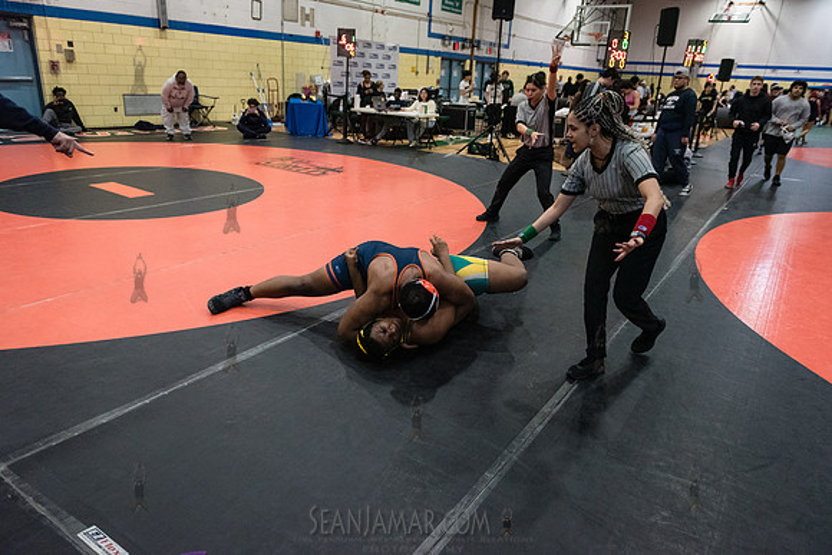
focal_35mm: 24
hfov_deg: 73.7
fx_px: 555
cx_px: 416
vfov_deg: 53.2
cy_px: 278
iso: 8000
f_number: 3.2
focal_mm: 24
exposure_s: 1/640
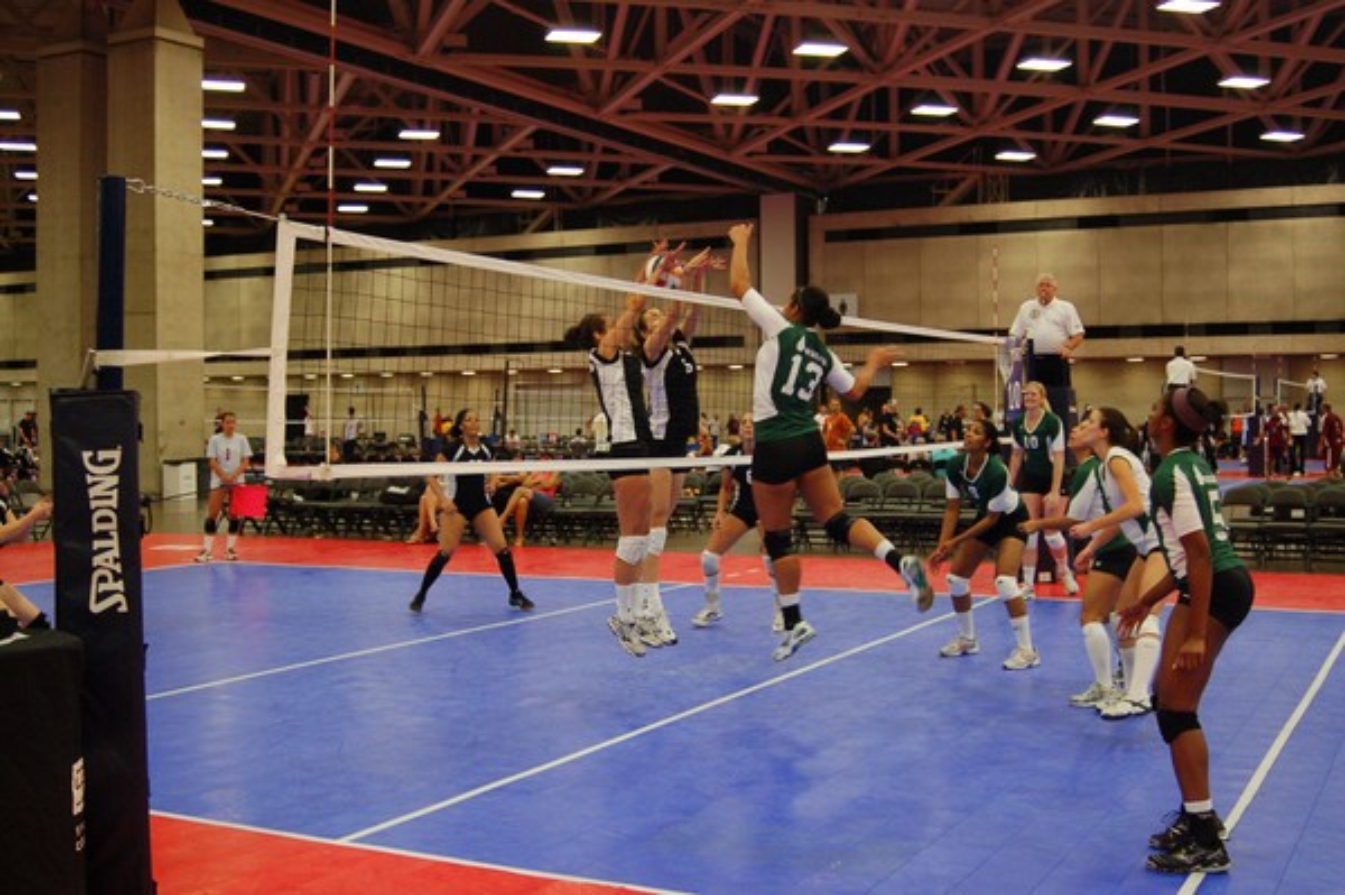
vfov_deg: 31.8
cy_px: 448
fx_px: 1568
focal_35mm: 42
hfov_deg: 46.4
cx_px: 672
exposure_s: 1/125
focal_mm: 28
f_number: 3.3
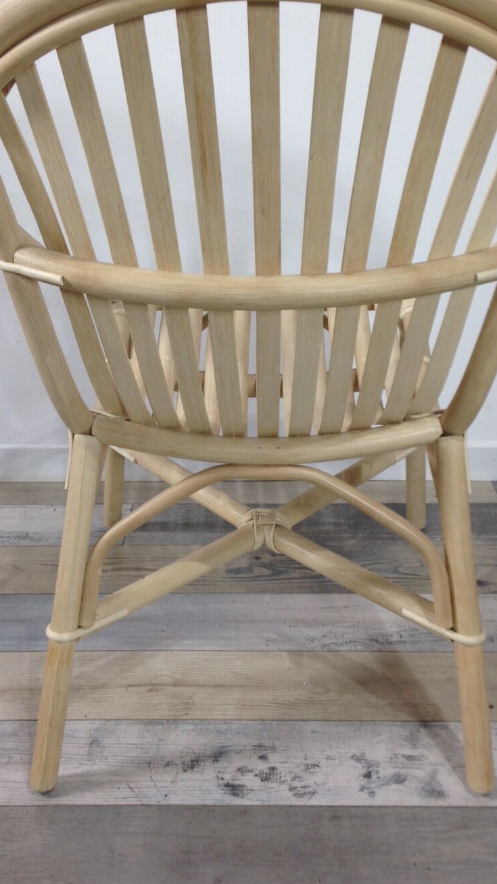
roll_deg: +0.6
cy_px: 373
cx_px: 252
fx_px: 1031
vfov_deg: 46.2
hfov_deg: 27.1
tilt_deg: -22.6
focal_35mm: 44
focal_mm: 4.12
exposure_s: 1/33
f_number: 2.4
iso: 50
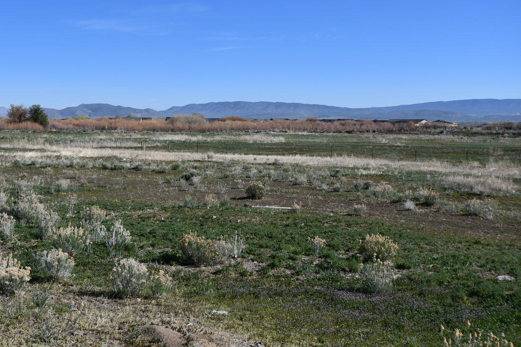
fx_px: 680
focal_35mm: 47
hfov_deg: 41.6
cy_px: 123
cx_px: 192
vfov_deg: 28.5
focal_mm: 24
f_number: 9
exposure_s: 1/320
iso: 100
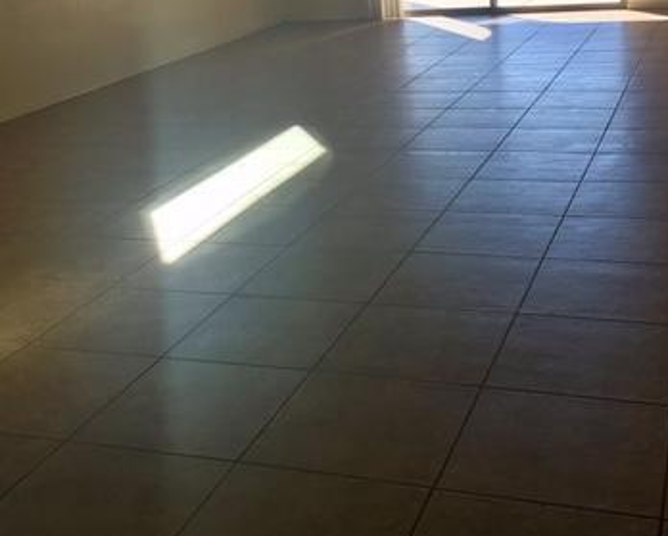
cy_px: 104
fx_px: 1029
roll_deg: +5.7
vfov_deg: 28.5
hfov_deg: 36.0
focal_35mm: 52
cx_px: 338
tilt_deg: -11.4
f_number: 2.2
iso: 25
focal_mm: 4.15
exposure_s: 1/222
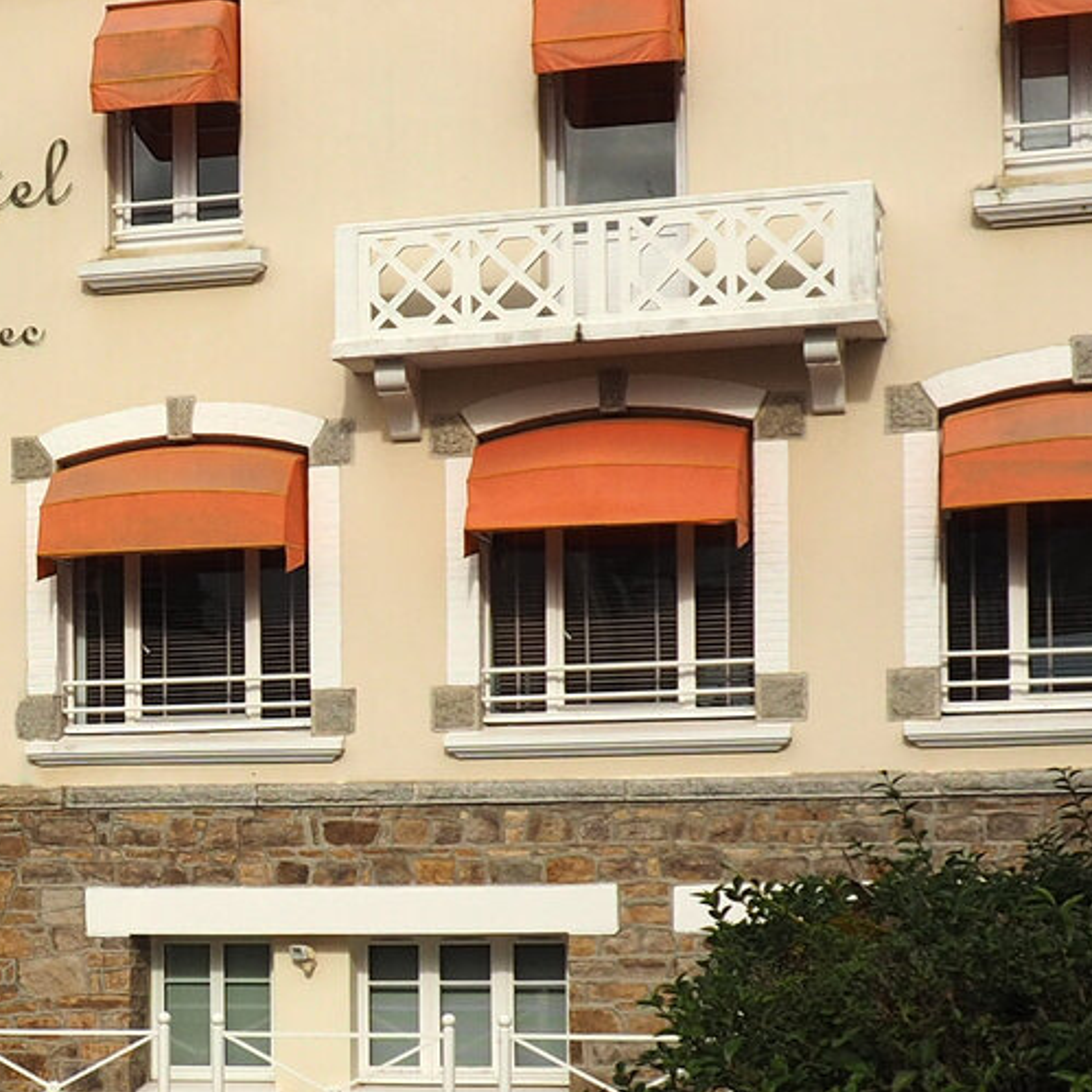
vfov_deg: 19.7
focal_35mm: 87
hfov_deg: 19.0
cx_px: -175
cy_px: 206
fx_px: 3105
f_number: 5.6
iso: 200
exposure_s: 1/1000
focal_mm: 12
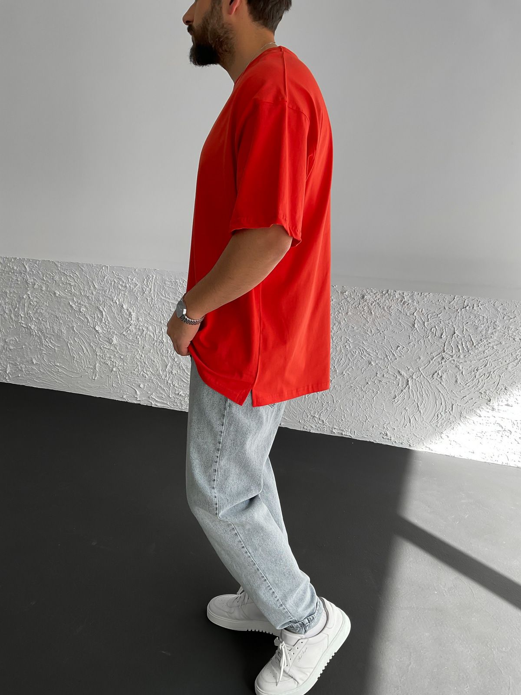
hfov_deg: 48.2
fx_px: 582
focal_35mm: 29
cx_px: 260
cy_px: 348
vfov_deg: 61.7
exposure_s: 1/190
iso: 16
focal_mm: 3
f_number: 1.8
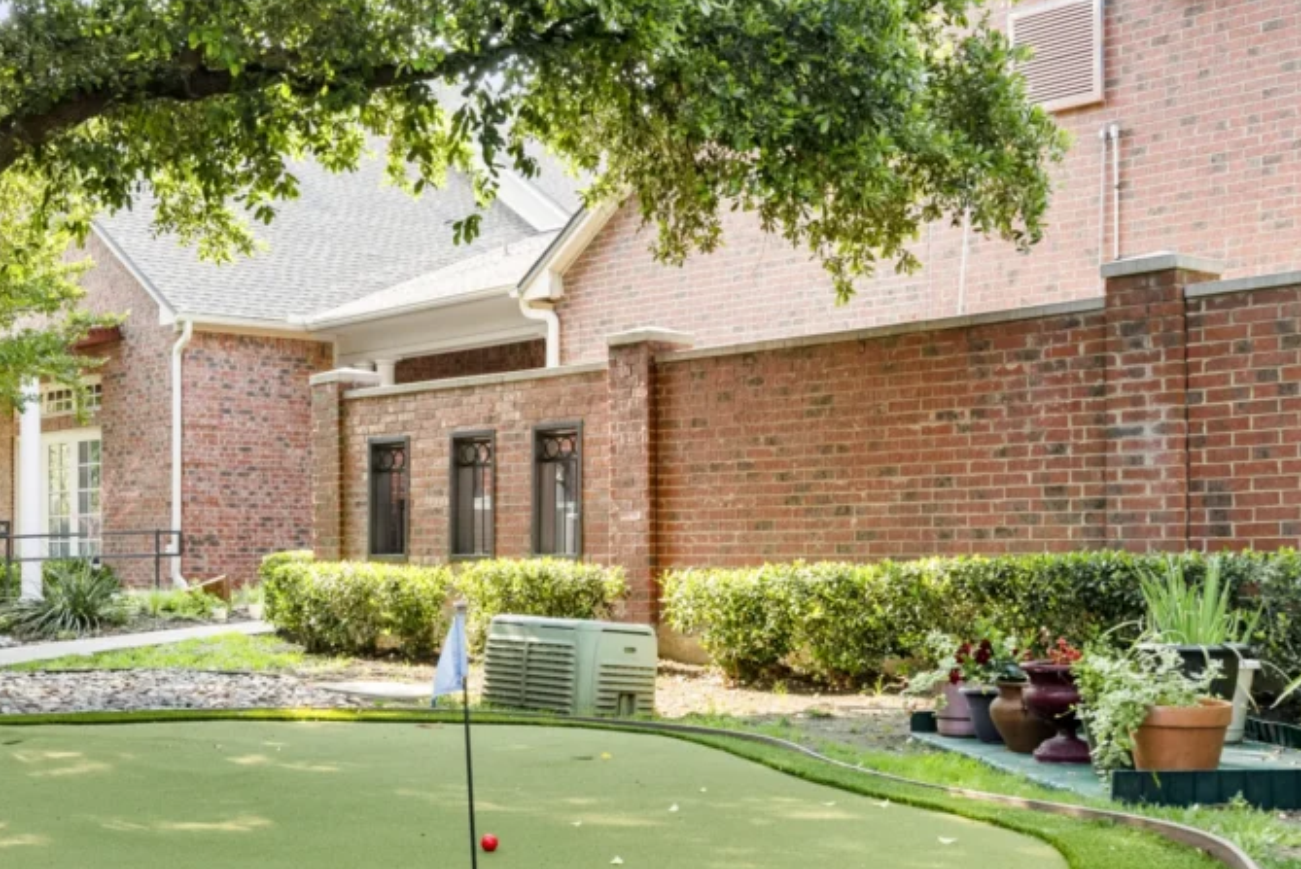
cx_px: 492
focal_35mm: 49
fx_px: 1772
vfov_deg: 27.6
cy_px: 453
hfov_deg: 40.1
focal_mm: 32
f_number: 8
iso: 400
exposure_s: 1/80
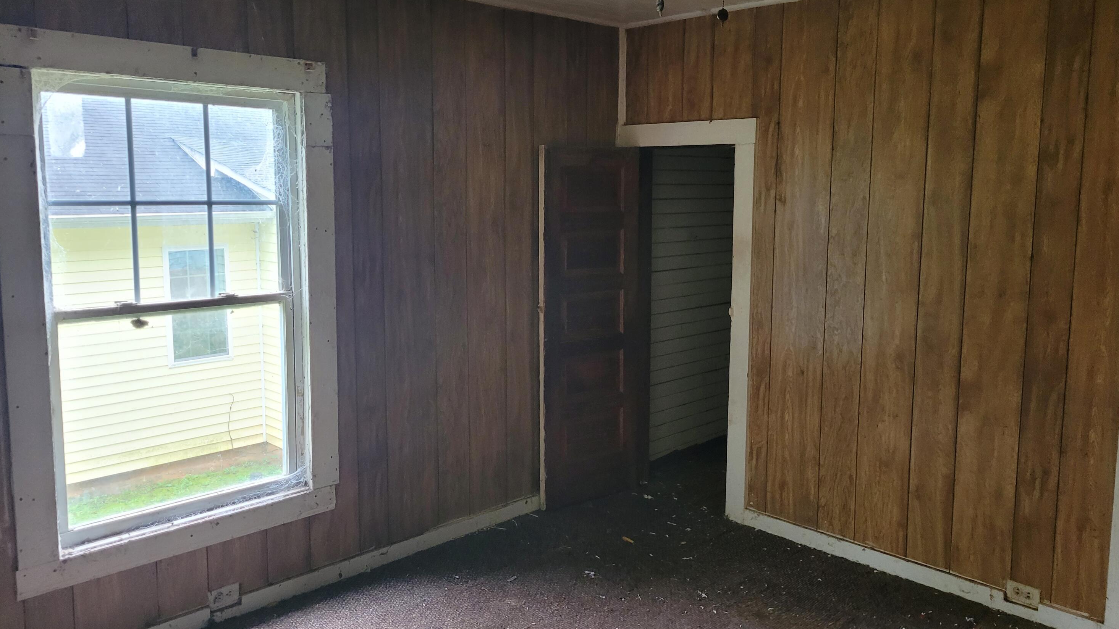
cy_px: 281
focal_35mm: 29
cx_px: 569
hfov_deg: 66.1
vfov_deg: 40.1
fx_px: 860
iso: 320
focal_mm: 5.4
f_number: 1.8
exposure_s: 1/120
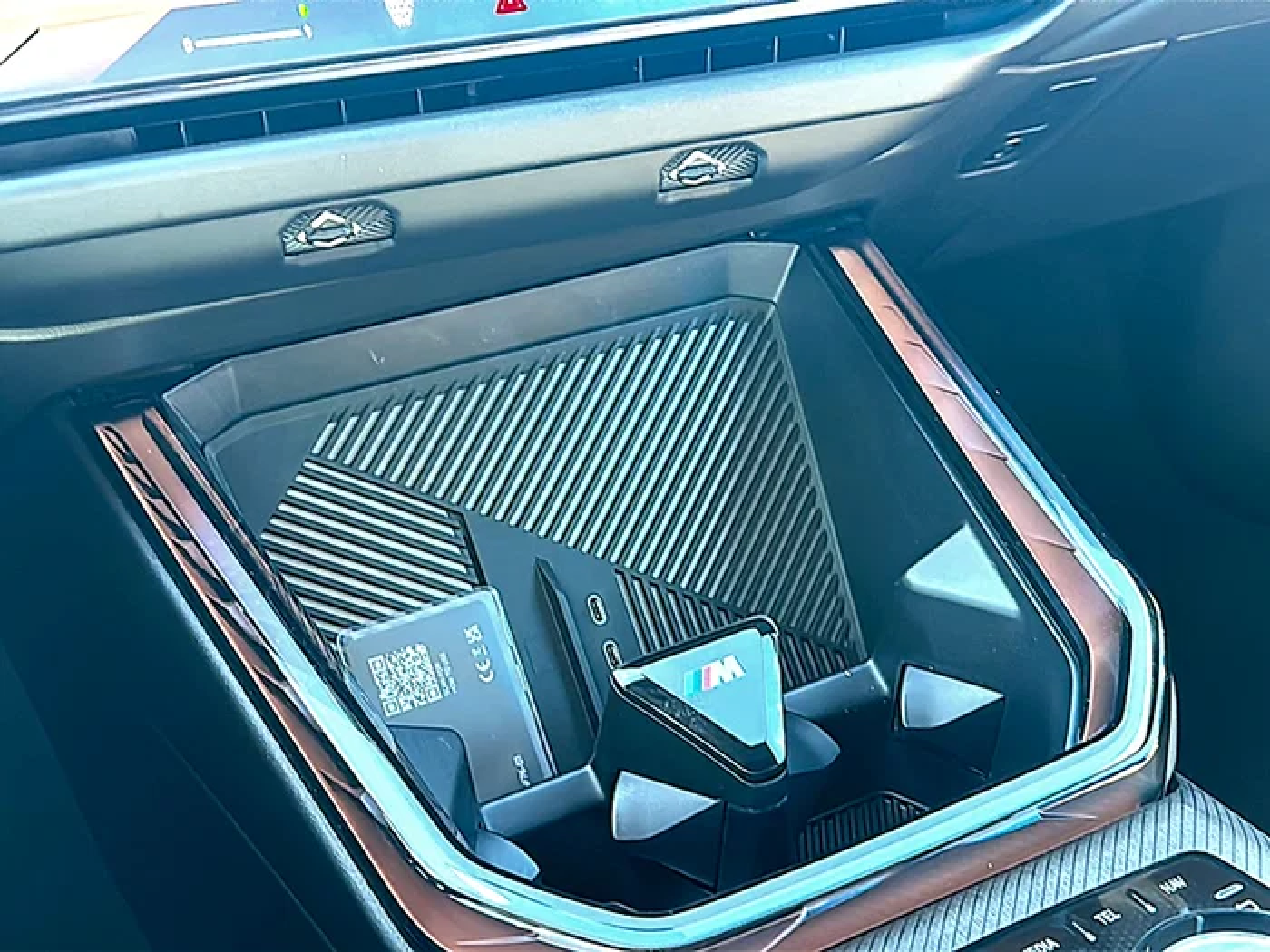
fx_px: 1321
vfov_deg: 39.7
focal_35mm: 36
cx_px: 635
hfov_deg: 51.4
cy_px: 476
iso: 320
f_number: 1.78
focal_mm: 6.86
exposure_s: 1/98
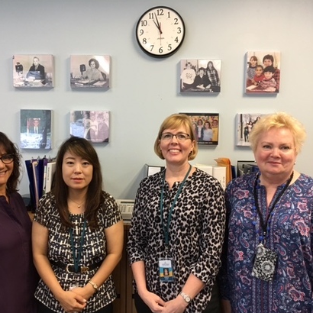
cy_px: 160
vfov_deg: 47.2
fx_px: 358
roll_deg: -0.8
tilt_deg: -1.5
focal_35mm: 35
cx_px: 133
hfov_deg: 47.1
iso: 125
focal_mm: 4.15
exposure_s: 1/30
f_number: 2.2
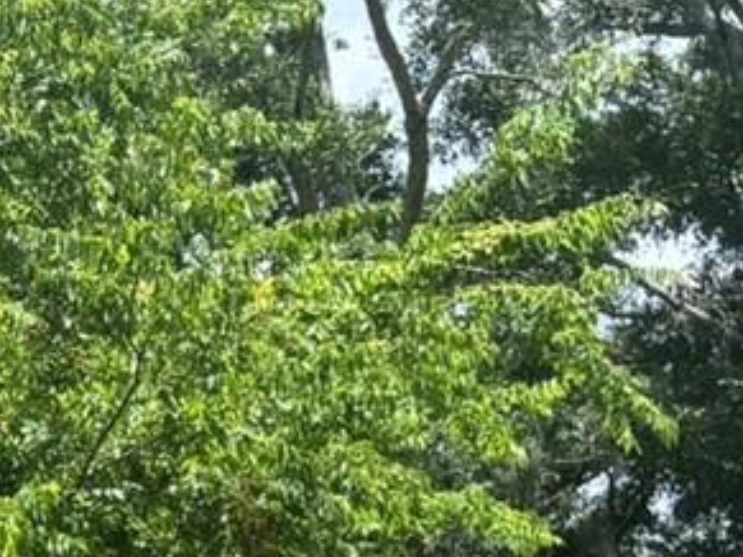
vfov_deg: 9.9
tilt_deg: +5.6
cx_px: -235
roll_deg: +0.9
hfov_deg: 13.3
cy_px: 945
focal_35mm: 143
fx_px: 3068
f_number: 1.6
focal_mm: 5.96
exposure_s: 1/1477
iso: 50
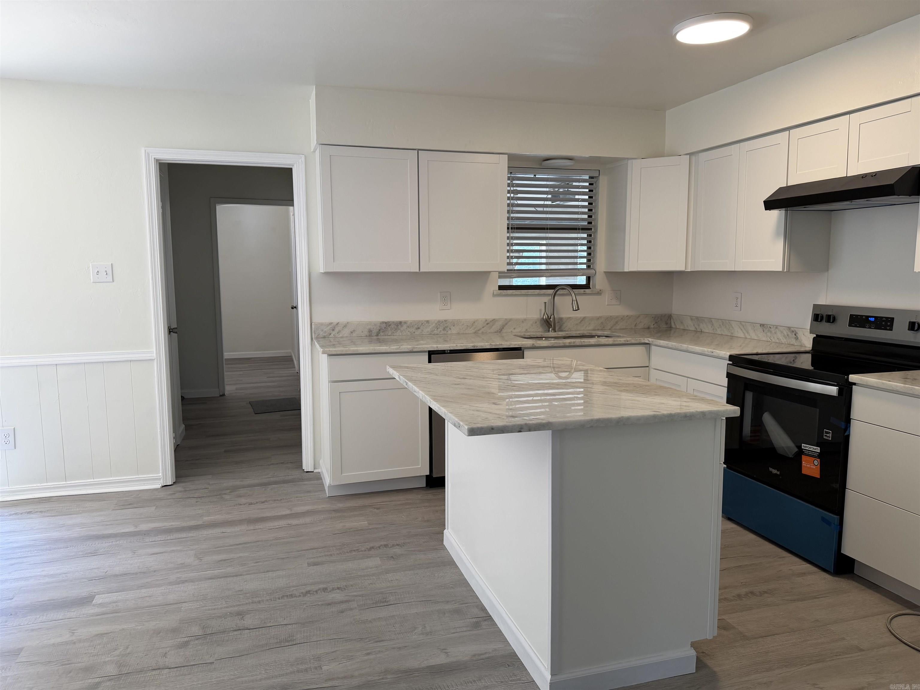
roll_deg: -0.5
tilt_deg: -6.8
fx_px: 638
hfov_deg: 71.6
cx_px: 460
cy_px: 345
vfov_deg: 56.8
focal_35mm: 24
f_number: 1.78
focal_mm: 6.76
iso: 125
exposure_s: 1/121
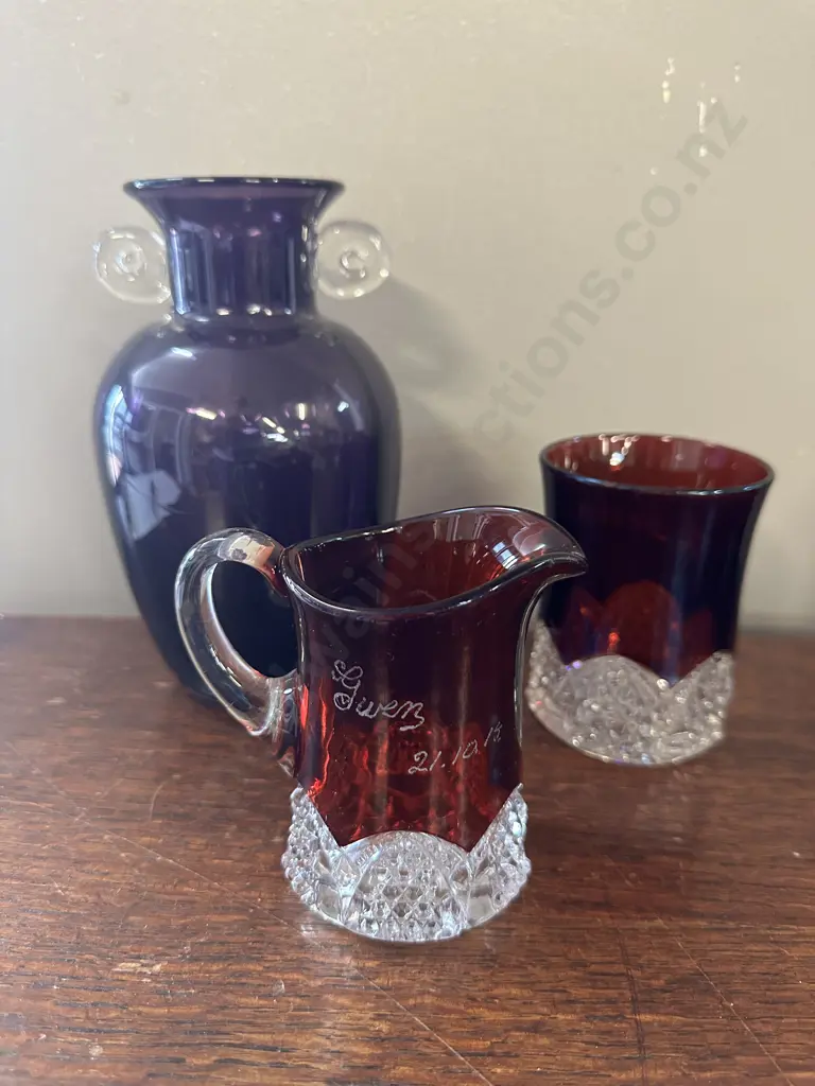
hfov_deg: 56.8
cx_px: 408
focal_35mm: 24
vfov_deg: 71.6
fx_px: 753
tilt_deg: -20.9
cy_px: 543
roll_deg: -0.6
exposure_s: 1/50
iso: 500
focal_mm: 6.86
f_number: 1.78
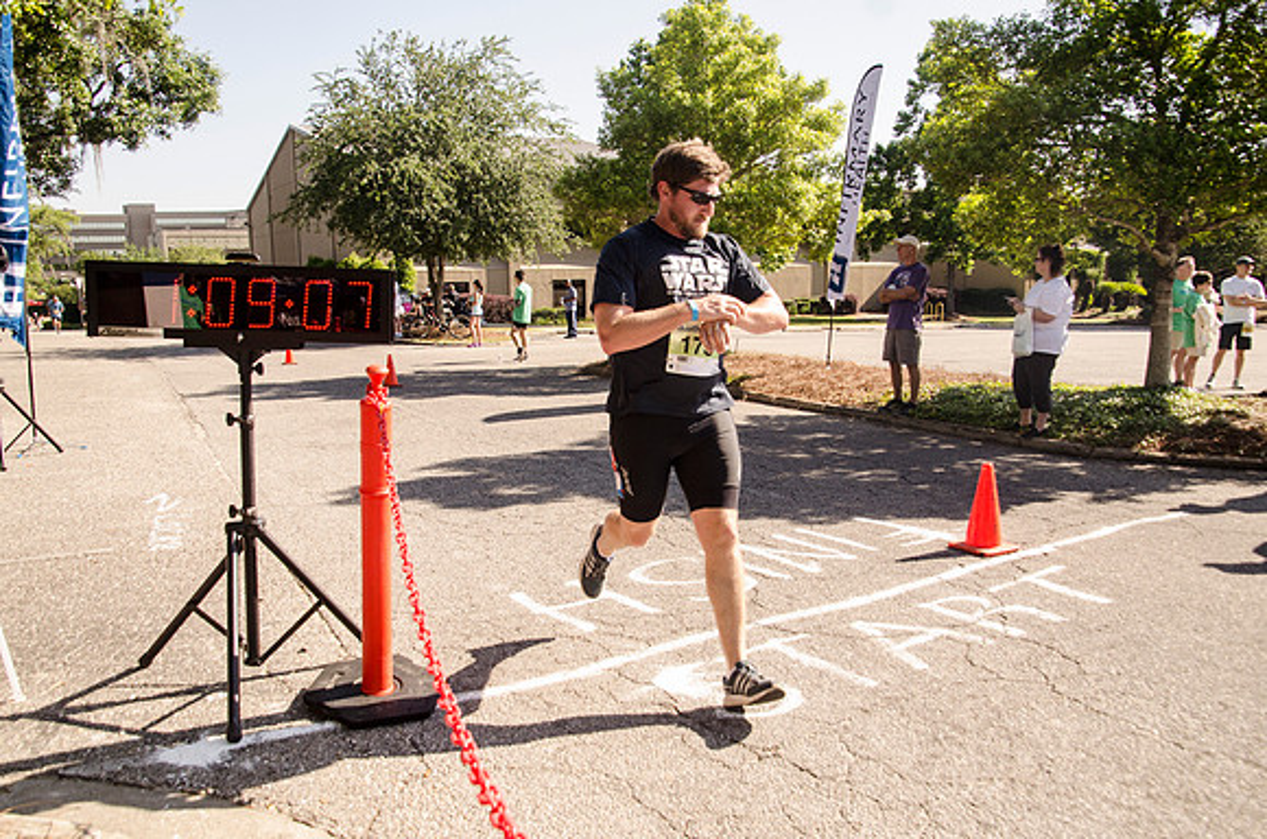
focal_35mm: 27
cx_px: 634
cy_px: 420
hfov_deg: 67.5
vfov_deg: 47.7
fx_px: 948
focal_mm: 18
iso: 640
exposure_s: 1/1600
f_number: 5
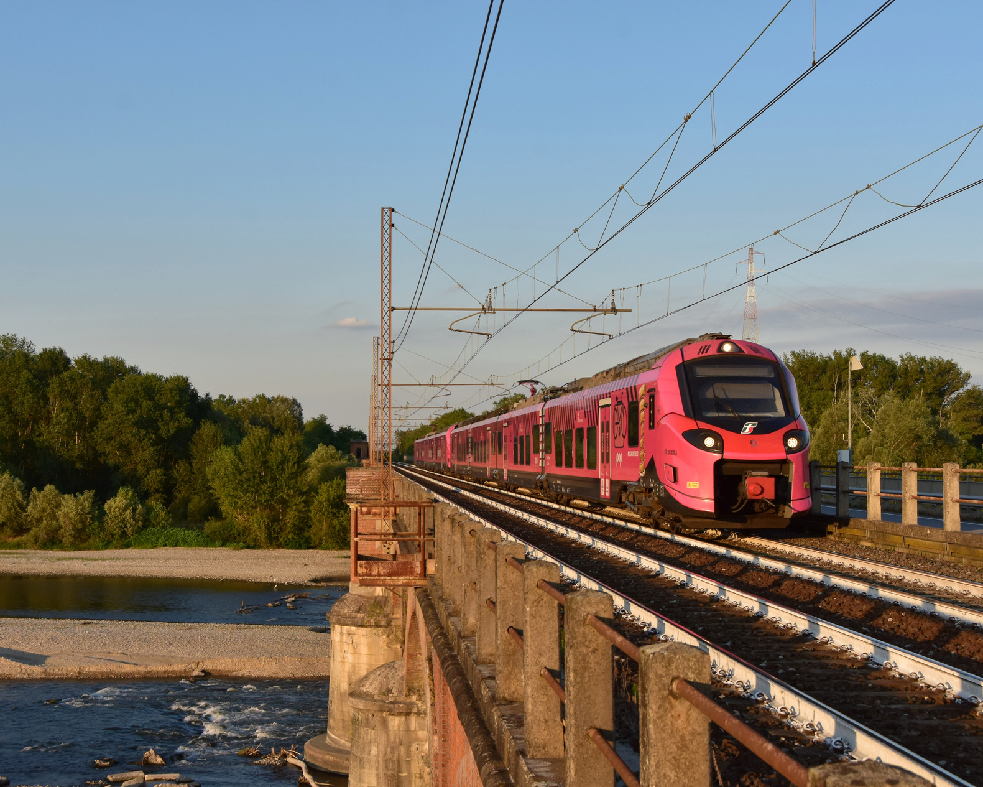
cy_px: 394
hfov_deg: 37.6
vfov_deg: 30.5
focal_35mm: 50
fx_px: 1442
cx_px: 444
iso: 400
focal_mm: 29
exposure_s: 1/800
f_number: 6.3
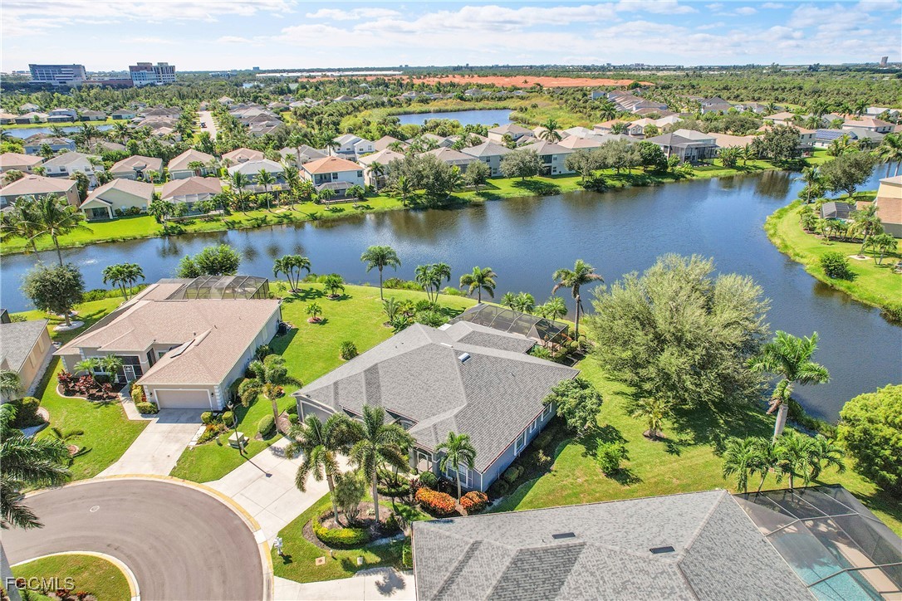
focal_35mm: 22
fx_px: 551
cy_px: 300
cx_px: 451
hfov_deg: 78.6
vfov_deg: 57.2
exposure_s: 1/800
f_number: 2.8
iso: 130
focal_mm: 8.38
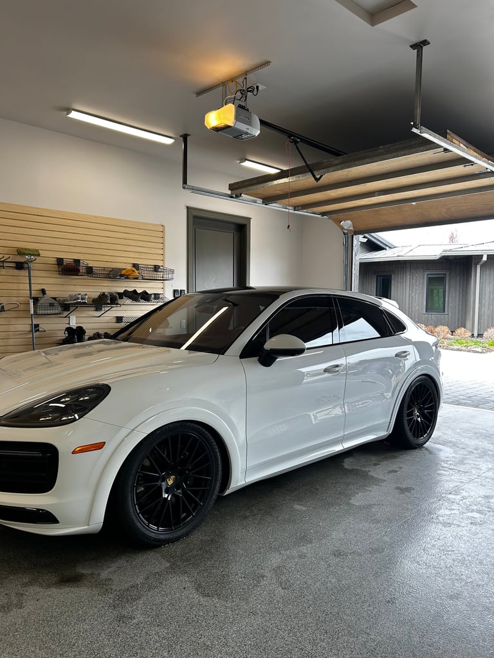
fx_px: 494
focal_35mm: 26
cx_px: 247
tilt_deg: -3.1
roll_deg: -1.2
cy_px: 329
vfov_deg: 67.3
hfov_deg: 53.1
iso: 32
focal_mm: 5.7
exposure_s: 1/132
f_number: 1.5
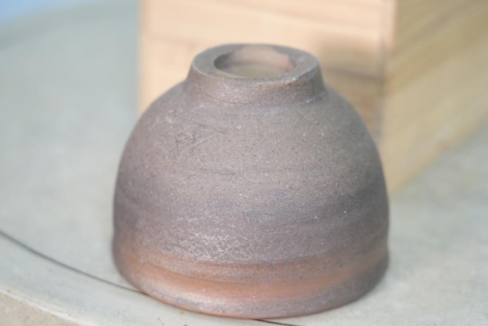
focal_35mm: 105
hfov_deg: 19.5
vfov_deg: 13.0
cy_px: 163
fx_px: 1423
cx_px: 244
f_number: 4
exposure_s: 1/125
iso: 1600
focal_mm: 105
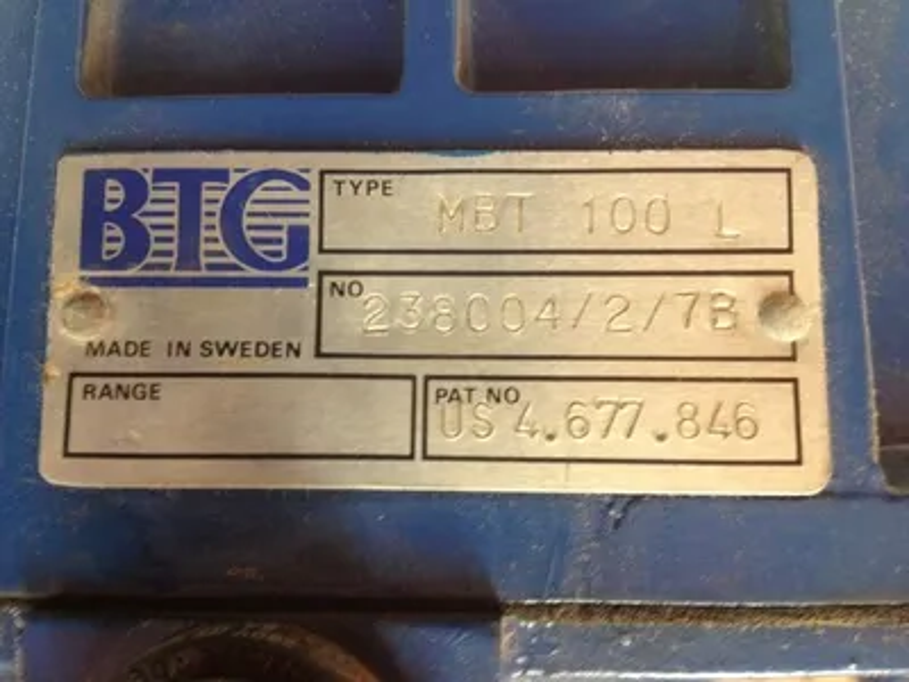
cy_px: 341
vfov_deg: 40.7
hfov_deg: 52.6
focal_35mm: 35
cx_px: 454
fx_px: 919
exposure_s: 1/20
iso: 160
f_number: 2.4
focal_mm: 4.28
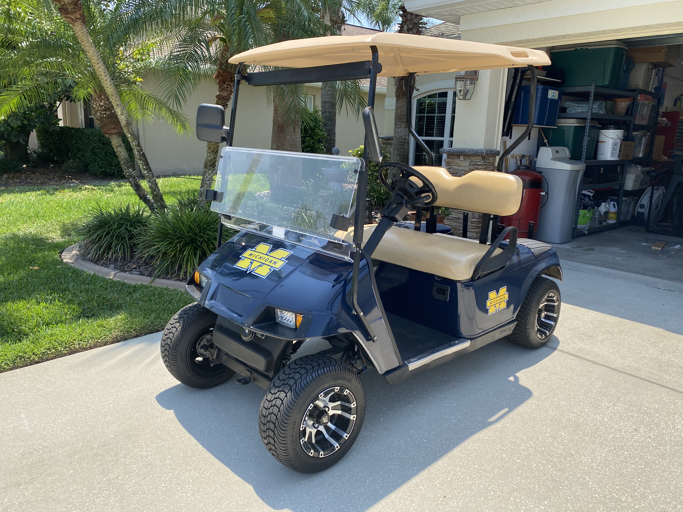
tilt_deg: -12.5
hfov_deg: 67.3
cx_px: 342
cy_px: 256
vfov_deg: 53.1
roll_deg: -2.7
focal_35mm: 26
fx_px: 513
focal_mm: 4.25
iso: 32
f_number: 1.8
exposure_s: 1/1170
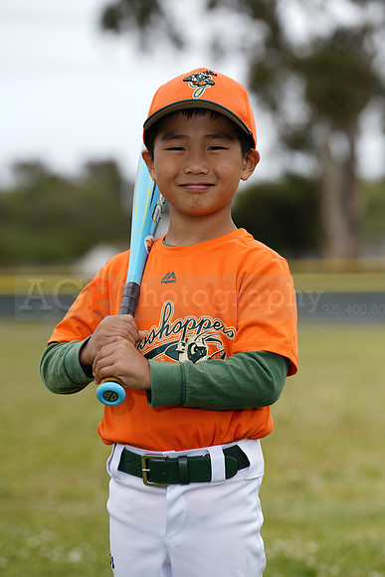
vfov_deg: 11.5
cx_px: 192
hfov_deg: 7.7
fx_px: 2853
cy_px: 288
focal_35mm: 178
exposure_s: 1/250
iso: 50
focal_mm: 178
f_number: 5.6
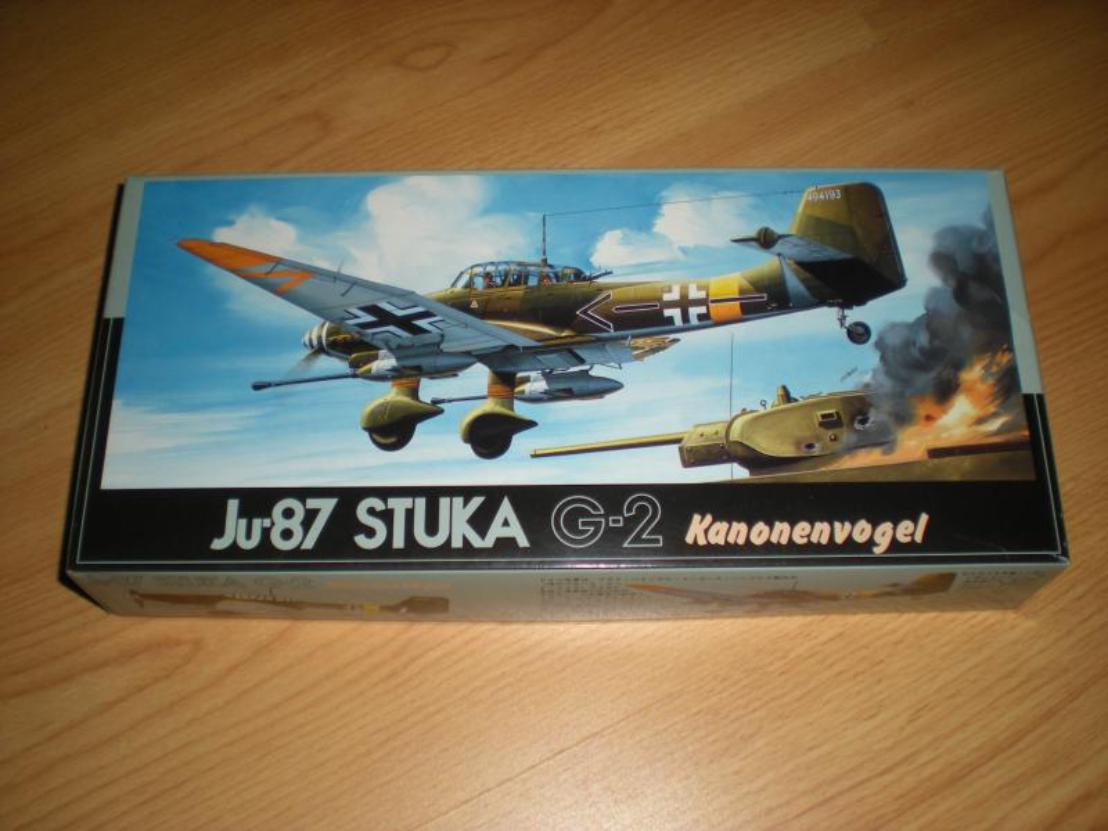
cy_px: 416
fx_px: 1216
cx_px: 554
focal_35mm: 38
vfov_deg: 37.7
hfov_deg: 49.0
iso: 64
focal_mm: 6.3
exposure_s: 1/60
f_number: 3.1
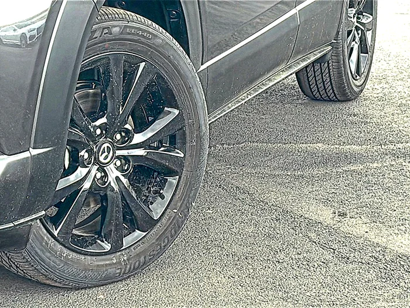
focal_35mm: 100
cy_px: 154
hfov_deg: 19.6
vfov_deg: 14.8
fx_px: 1184
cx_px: 205
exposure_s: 1/413
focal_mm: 6.86
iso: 80
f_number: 1.78
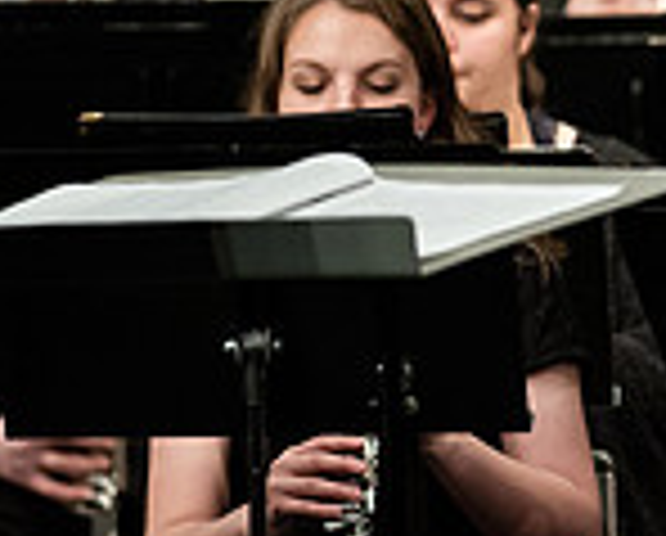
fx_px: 21745
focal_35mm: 1101
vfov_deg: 1.4
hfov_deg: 1.8
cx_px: 1192
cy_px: 322
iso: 3200
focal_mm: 300
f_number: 3.2
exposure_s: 1/250
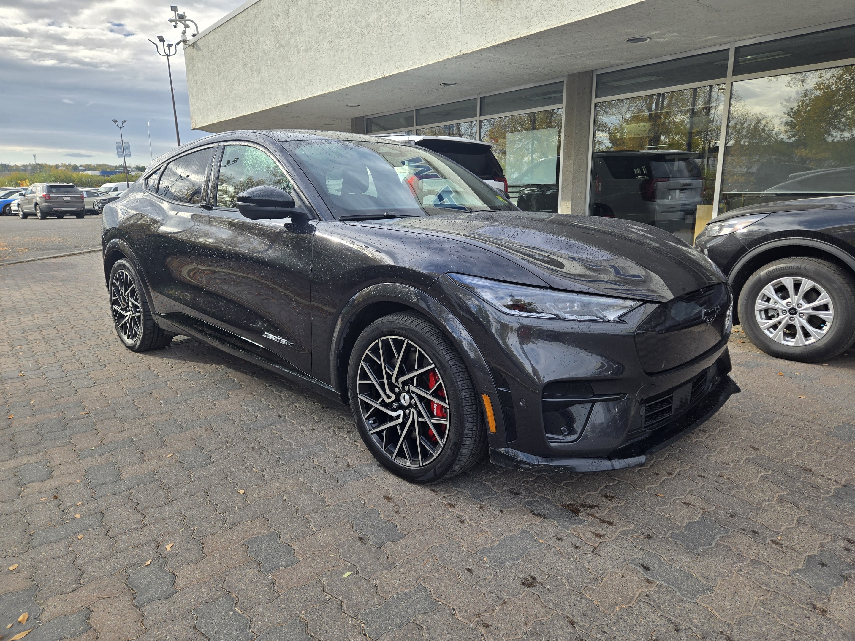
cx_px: 428
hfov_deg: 73.9
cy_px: 320
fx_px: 568
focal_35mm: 23
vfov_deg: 58.9
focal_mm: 5.4
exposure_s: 1/775
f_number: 1.8
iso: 25
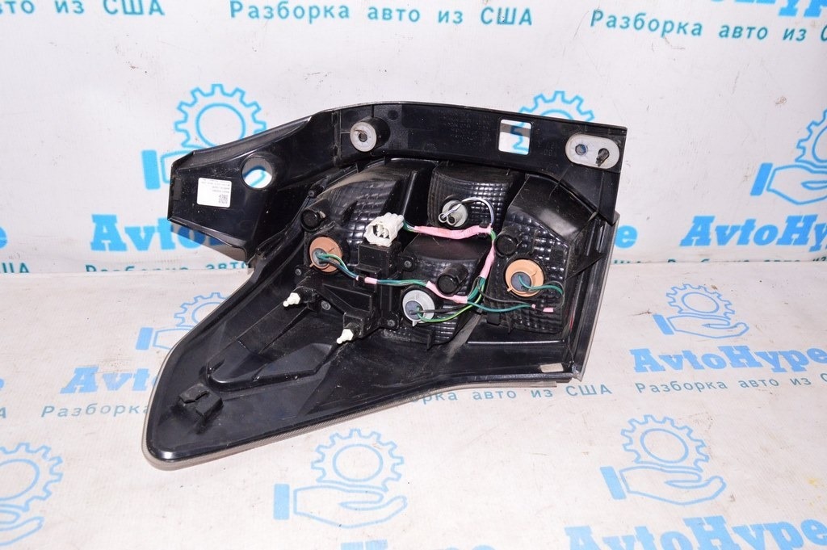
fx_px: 757
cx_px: 414
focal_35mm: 33
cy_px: 275
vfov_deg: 39.9
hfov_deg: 57.3
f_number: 8
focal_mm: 22
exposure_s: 1/200
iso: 1600
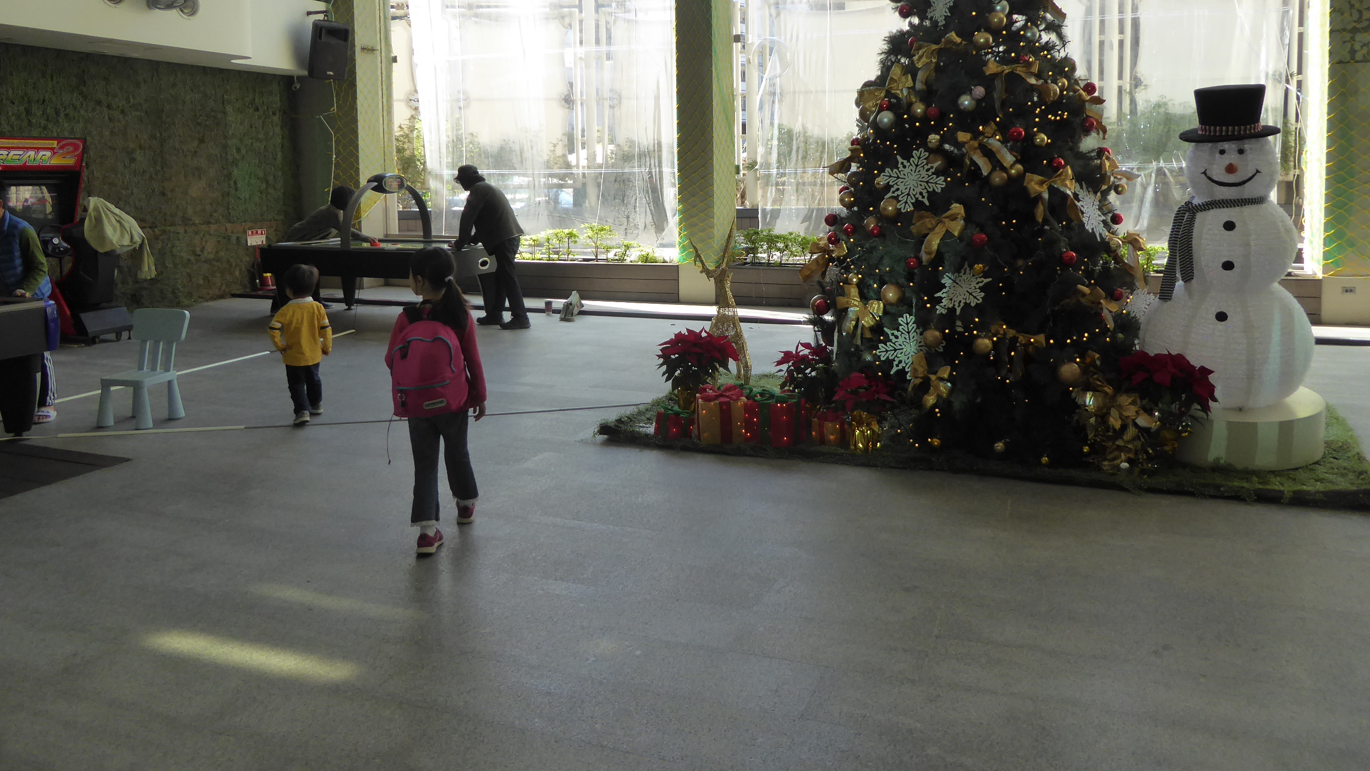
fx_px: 1017
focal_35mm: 28
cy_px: 255
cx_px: 699
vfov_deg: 41.0
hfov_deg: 67.9
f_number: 3.3
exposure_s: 1/200
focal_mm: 4.3
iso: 160
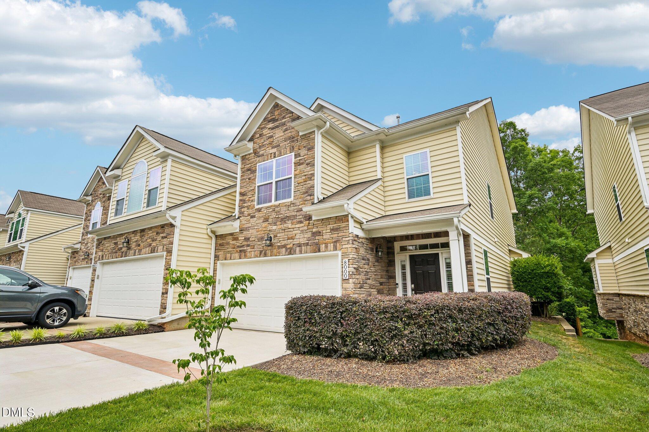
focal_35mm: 18
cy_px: 216
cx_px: 324
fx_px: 324
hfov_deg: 90.0
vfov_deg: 67.4
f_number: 8
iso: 100
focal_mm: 18
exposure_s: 1/160
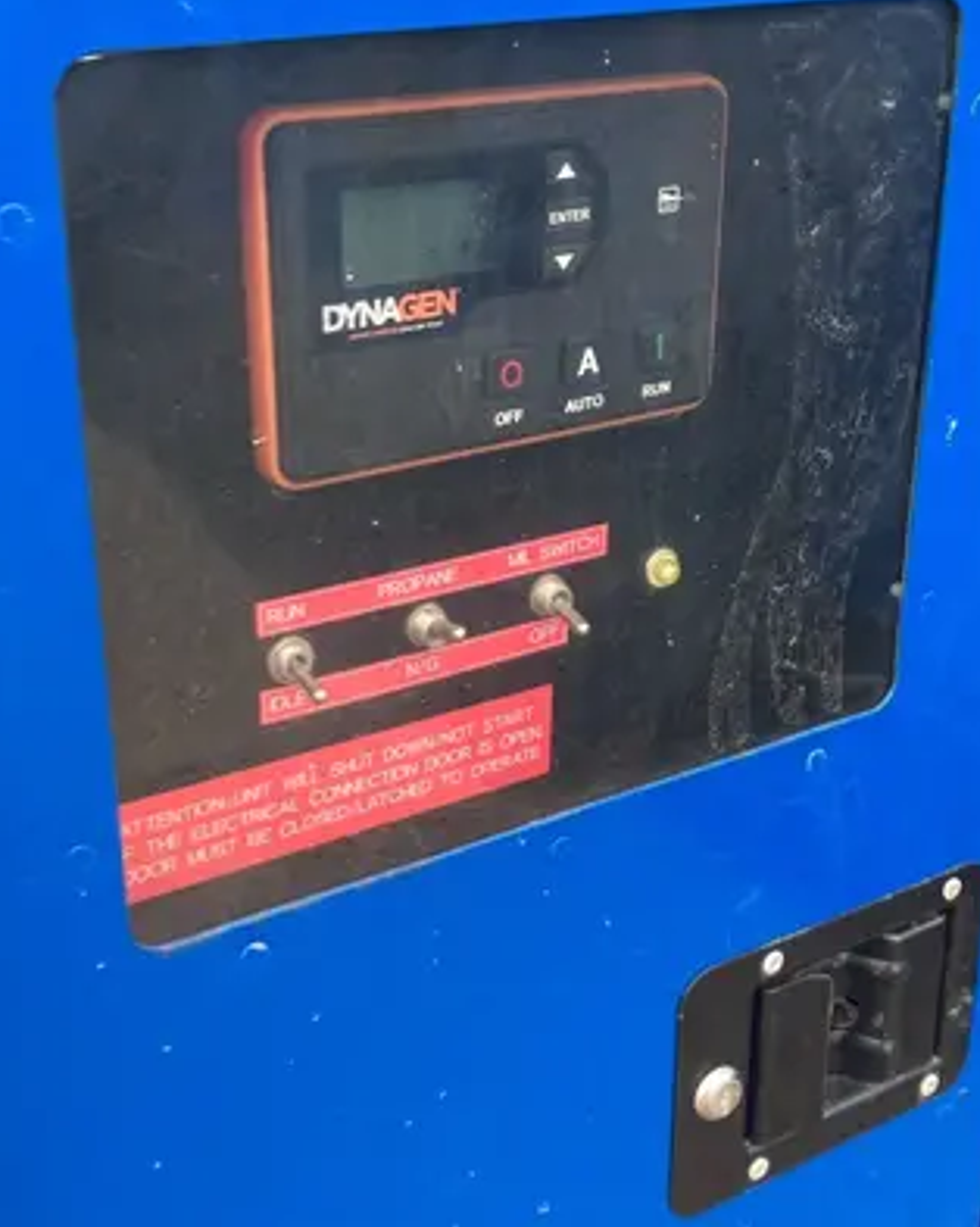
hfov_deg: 29.7
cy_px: 604
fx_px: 1850
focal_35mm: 51
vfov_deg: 36.7
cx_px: 531
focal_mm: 3.99
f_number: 1.8
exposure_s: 1/186
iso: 20
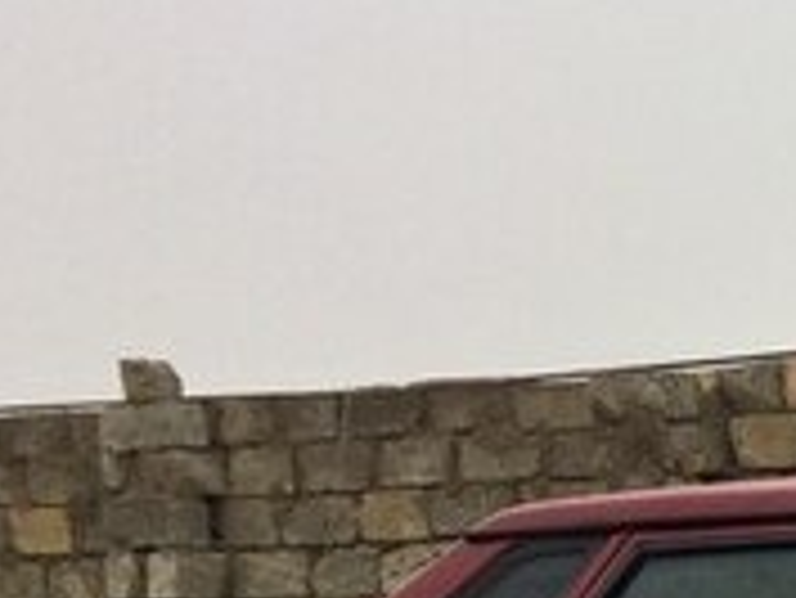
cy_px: 946
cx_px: 1300
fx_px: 2485
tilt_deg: -5.6
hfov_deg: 16.2
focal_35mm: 108
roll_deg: +2.0
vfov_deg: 12.9
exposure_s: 1/107
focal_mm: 4.15
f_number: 2.2
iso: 32
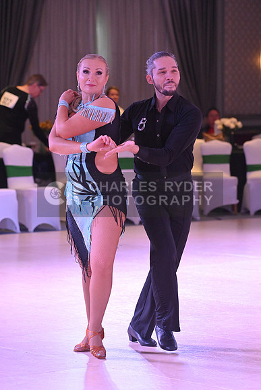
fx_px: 1630
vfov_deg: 13.7
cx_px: 130
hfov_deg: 9.2
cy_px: 195
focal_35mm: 150
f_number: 5.6
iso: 5000
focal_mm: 150
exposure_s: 1/400
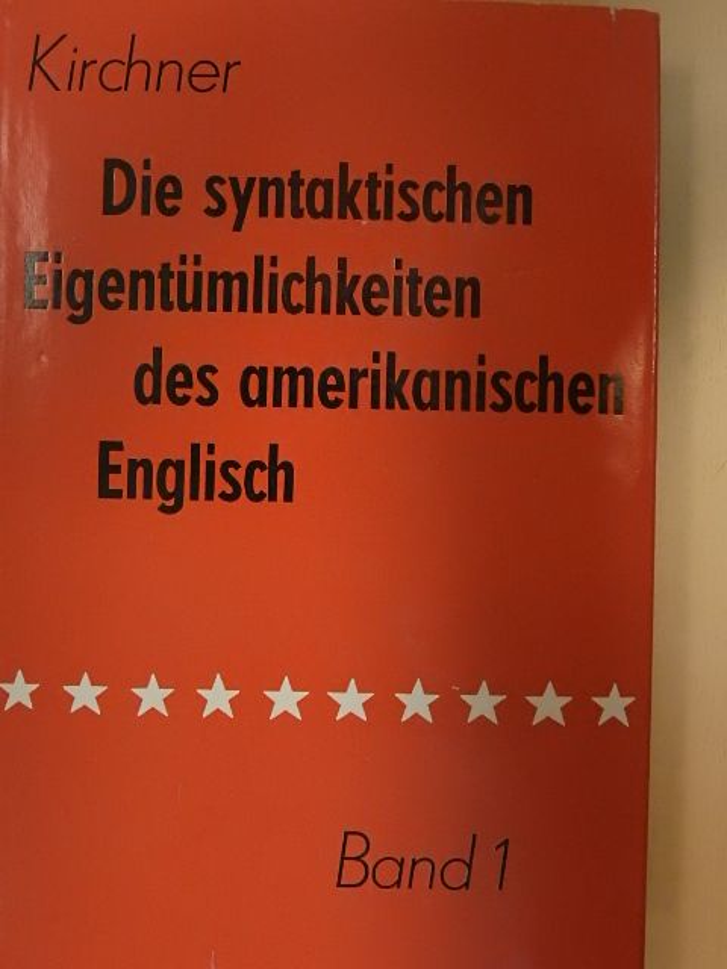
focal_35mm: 55
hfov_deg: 26.6
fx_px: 1540
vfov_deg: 34.9
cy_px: 484
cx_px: 364
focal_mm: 9.9
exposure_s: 1/200
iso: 1600
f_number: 4
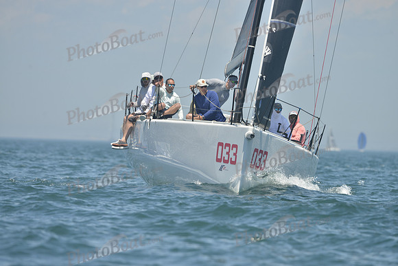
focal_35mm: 240
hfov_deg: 8.6
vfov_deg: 5.7
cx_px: 199
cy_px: 133
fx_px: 2654
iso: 280
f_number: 6.3
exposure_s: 1/1000
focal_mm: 240
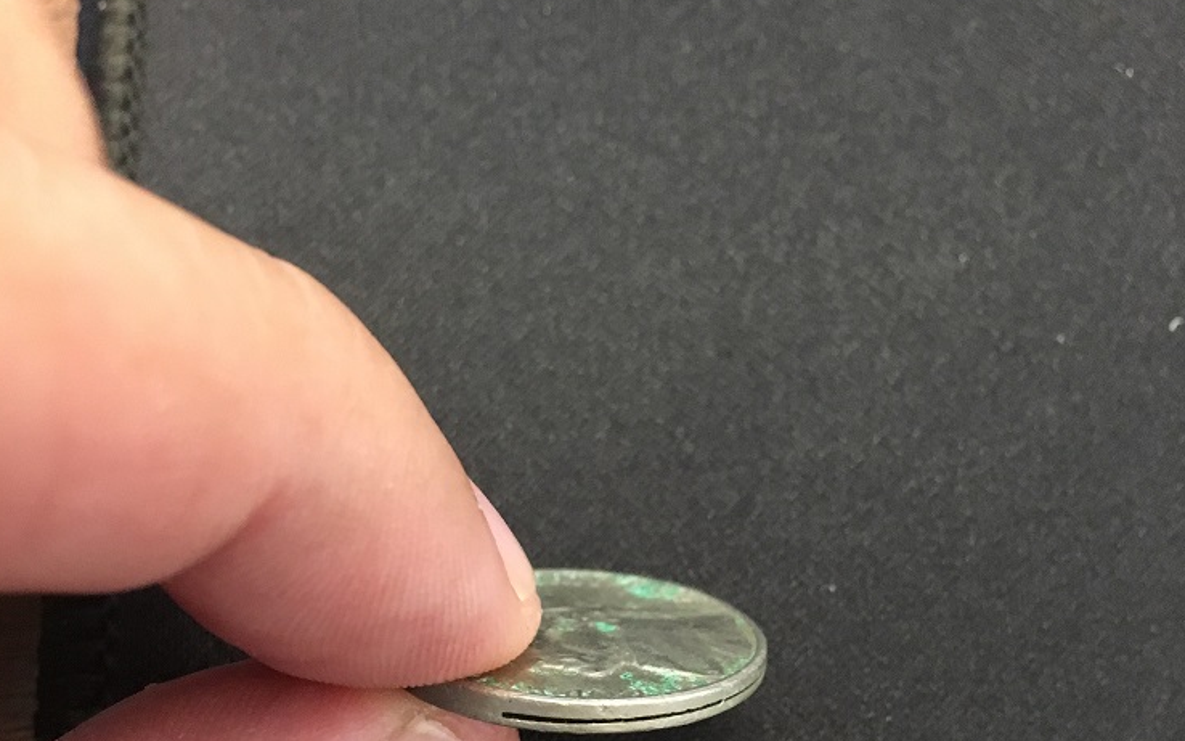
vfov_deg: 29.6
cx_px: 586
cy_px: 632
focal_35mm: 42
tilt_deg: -77.0
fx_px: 1356
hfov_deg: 47.2
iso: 250
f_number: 2.2
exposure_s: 1/15
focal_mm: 4.15
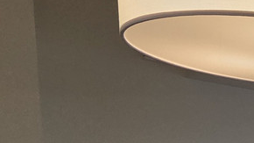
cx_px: 533
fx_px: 505
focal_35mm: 75
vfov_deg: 14.1
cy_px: 263
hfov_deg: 17.6
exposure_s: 1/120
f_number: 2.2
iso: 80
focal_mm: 2.2
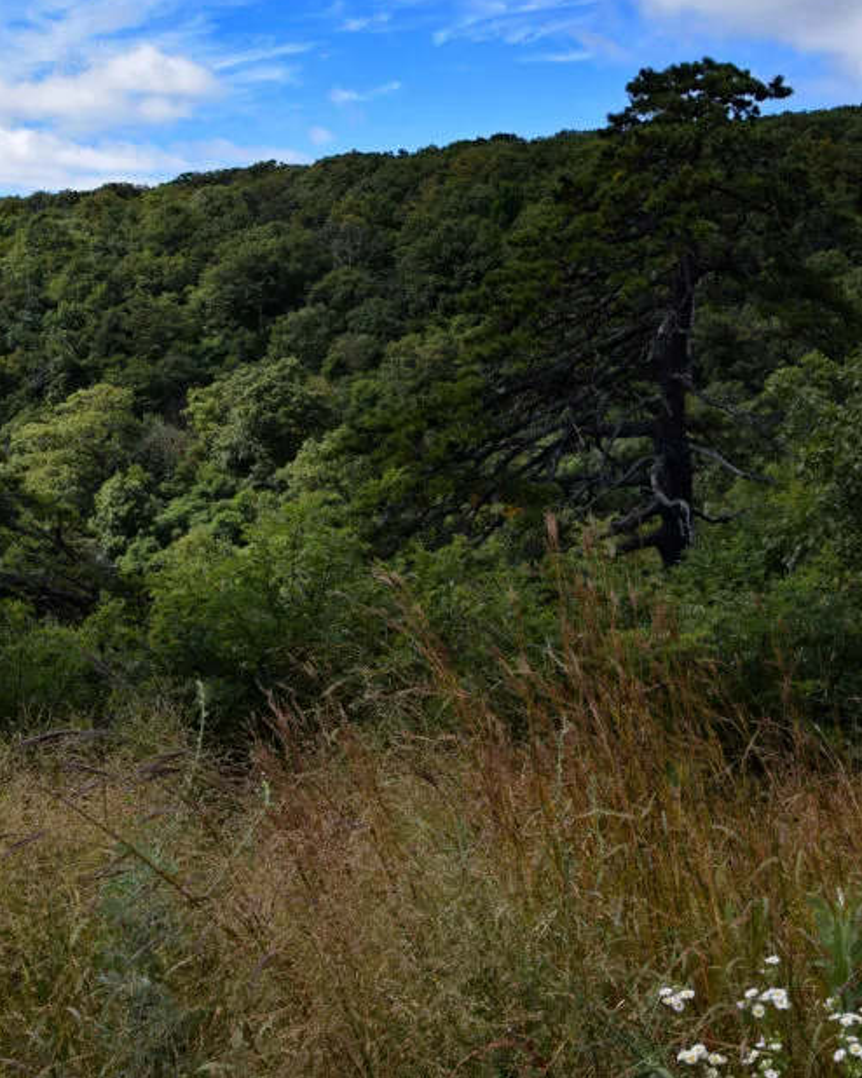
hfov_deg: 35.5
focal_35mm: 42
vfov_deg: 43.2
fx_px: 1340
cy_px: 354
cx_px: 523
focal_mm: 18
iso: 200
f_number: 9
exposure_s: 1/320
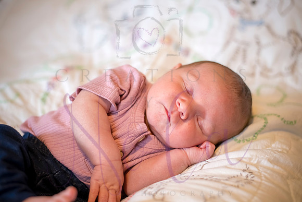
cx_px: 151
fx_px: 420
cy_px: 101
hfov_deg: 39.6
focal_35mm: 50
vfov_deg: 27.0
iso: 800
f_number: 2.5
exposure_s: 1/60
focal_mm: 50
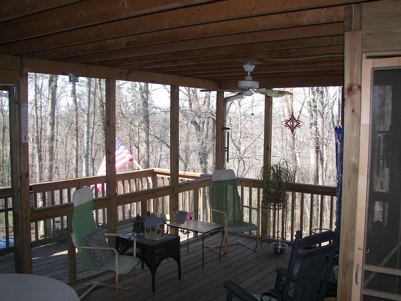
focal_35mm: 36
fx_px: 417
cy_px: 150
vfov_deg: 39.7
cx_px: 200
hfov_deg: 51.4
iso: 50
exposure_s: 1/100
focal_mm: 6
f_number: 2.8
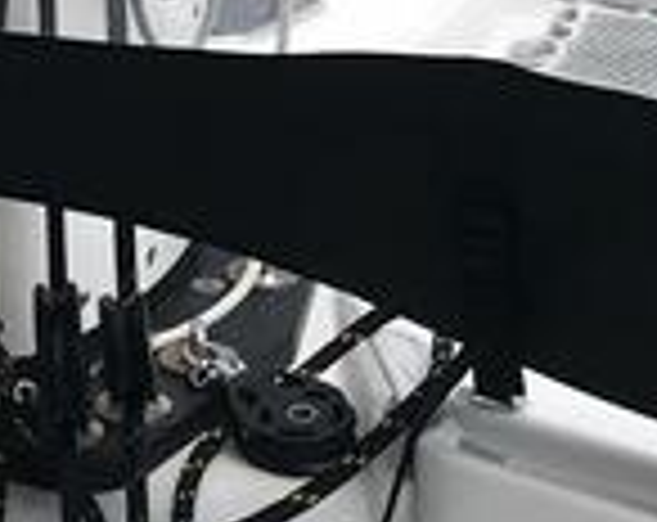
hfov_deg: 10.8
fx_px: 3277
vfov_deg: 9.1
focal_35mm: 169
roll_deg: +2.7
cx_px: -500
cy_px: 466
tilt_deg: -21.5
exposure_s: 1/2128
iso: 20
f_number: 1.8
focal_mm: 3.99
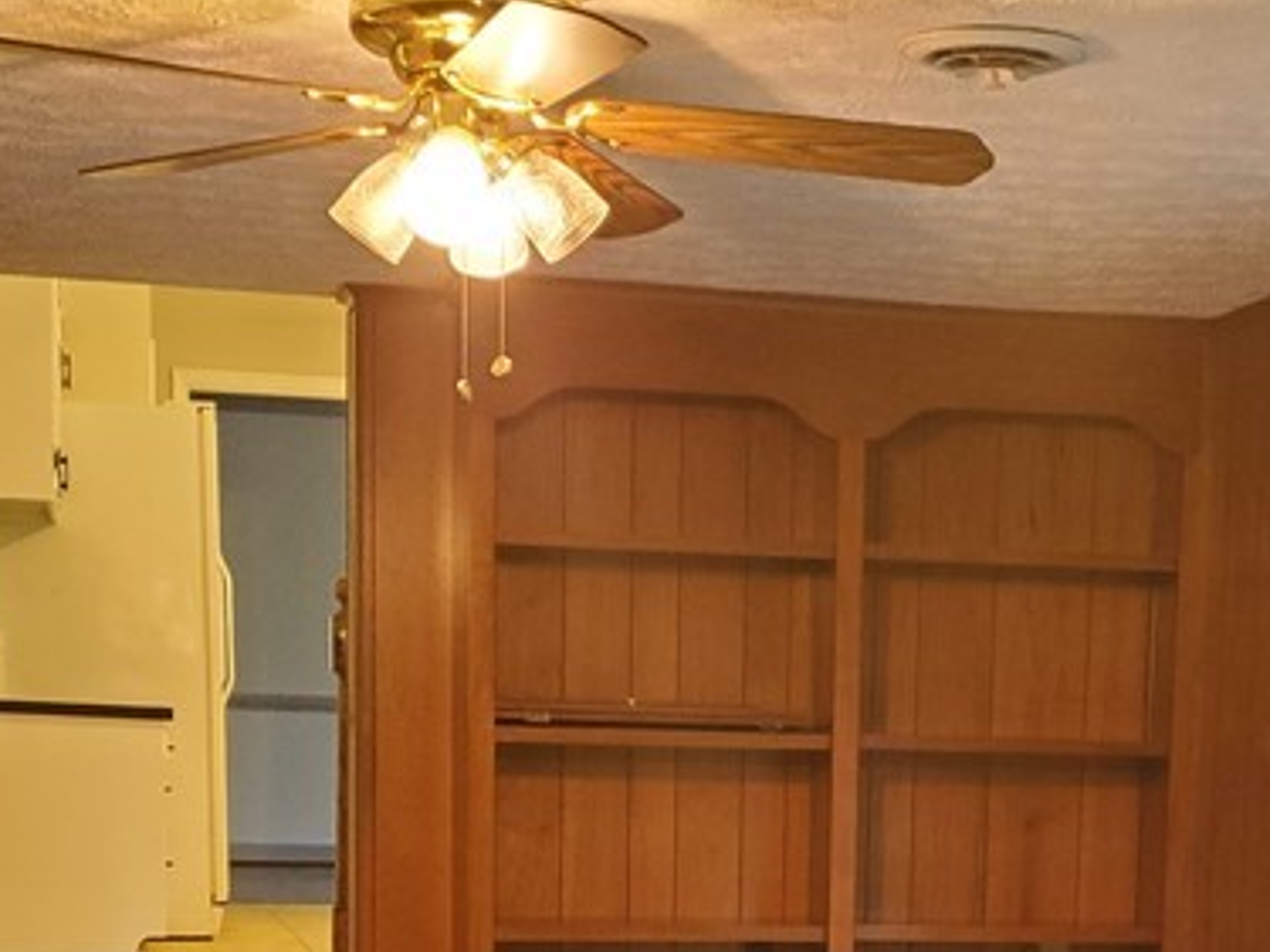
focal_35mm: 71
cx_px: 837
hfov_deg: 27.3
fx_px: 2604
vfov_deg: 19.8
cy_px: 1043
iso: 320
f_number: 1.5
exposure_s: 1/39
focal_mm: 4.3
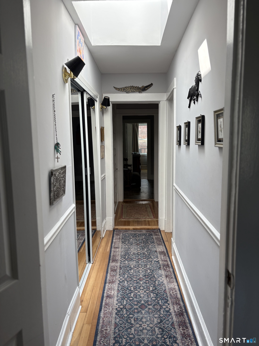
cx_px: 130
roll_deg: +0.2
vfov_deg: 67.3
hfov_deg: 53.1
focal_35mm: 26
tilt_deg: -6.9
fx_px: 259
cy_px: 173
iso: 40
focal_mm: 5.96
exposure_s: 1/205
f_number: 1.6
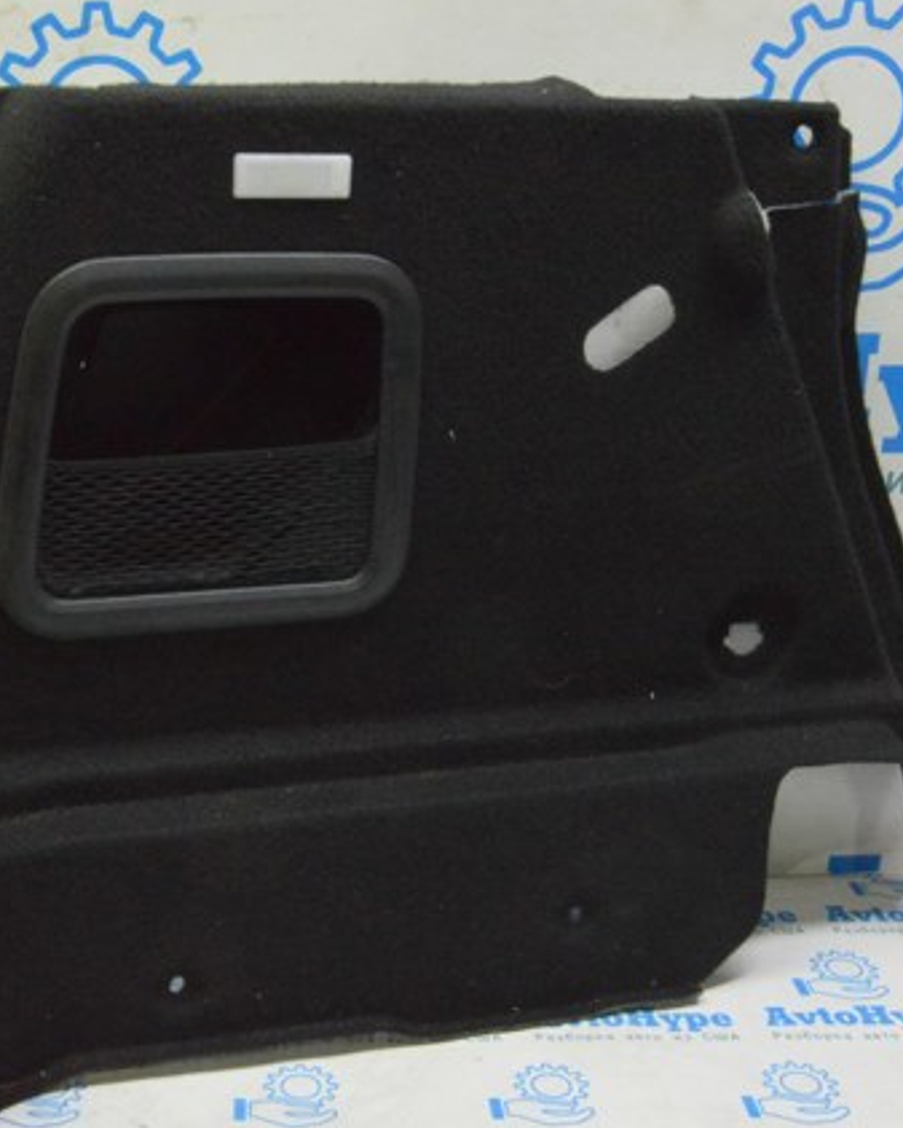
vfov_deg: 39.5
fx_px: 1570
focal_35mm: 47
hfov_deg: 31.7
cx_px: 268
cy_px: 561
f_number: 20
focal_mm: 22
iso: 6400
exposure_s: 1/20
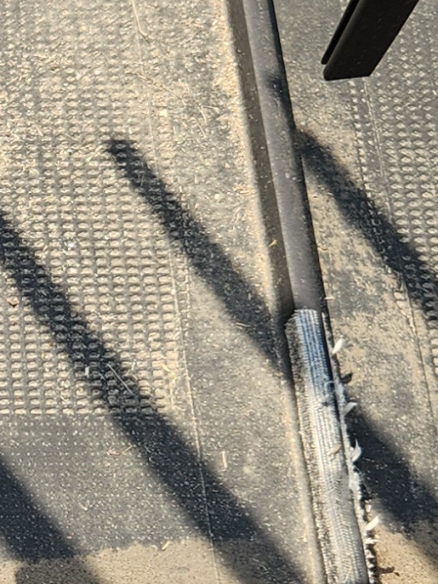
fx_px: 2261
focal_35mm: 134
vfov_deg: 14.5
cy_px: 572
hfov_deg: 10.1
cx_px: -492
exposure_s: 1/479
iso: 20
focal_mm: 5.4
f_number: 1.8
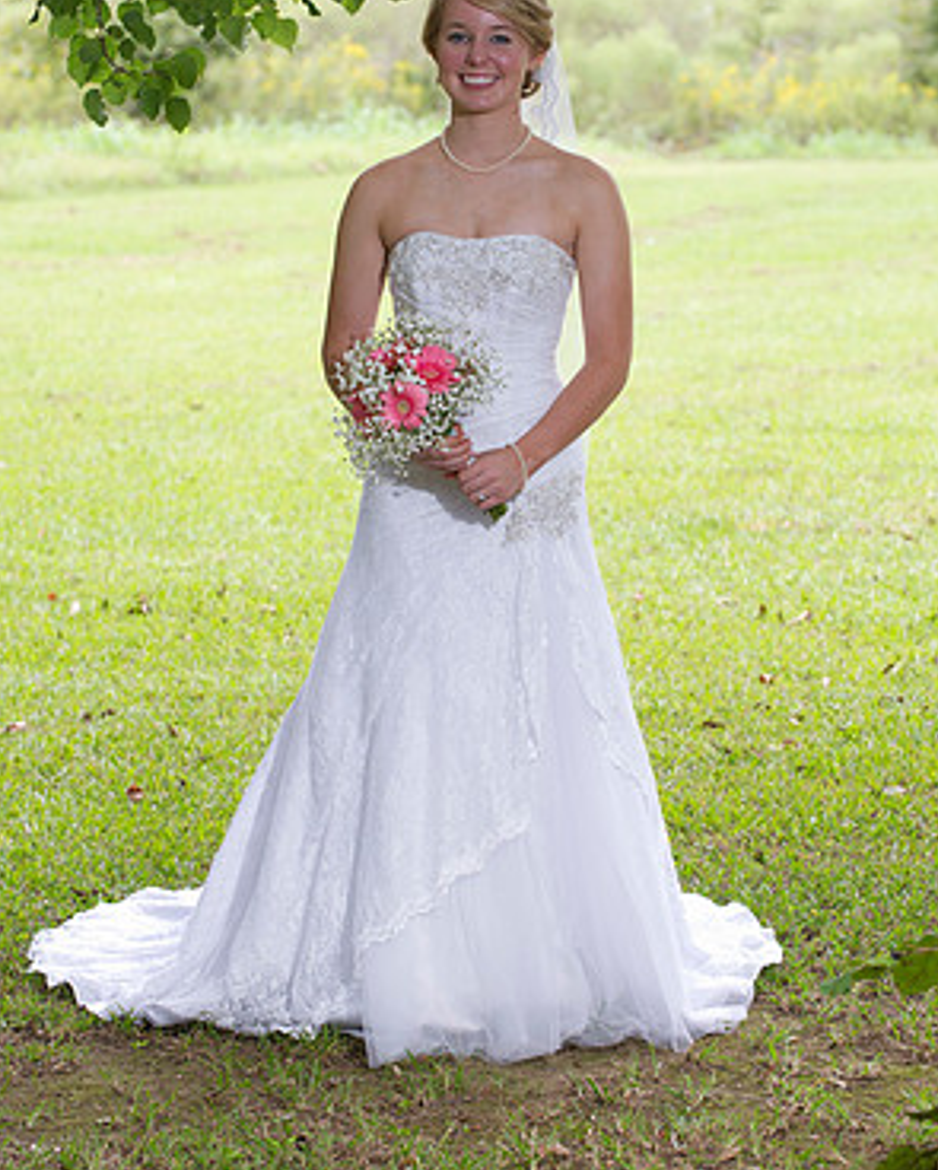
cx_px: 472
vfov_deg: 15.3
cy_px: 569
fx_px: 4367
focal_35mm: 126
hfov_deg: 12.3
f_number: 5.6
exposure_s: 1/125
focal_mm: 110
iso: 500
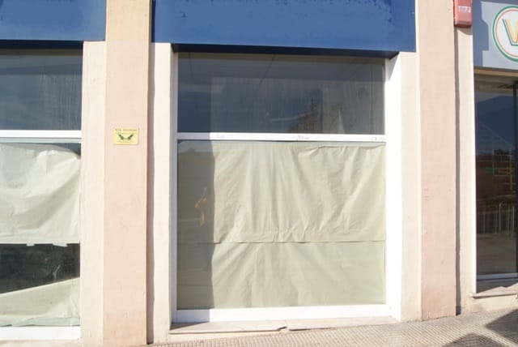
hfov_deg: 24.6
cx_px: 259
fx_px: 1188
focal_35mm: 82
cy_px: 174
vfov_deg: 16.6
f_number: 11
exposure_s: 1/250
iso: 100
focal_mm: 55
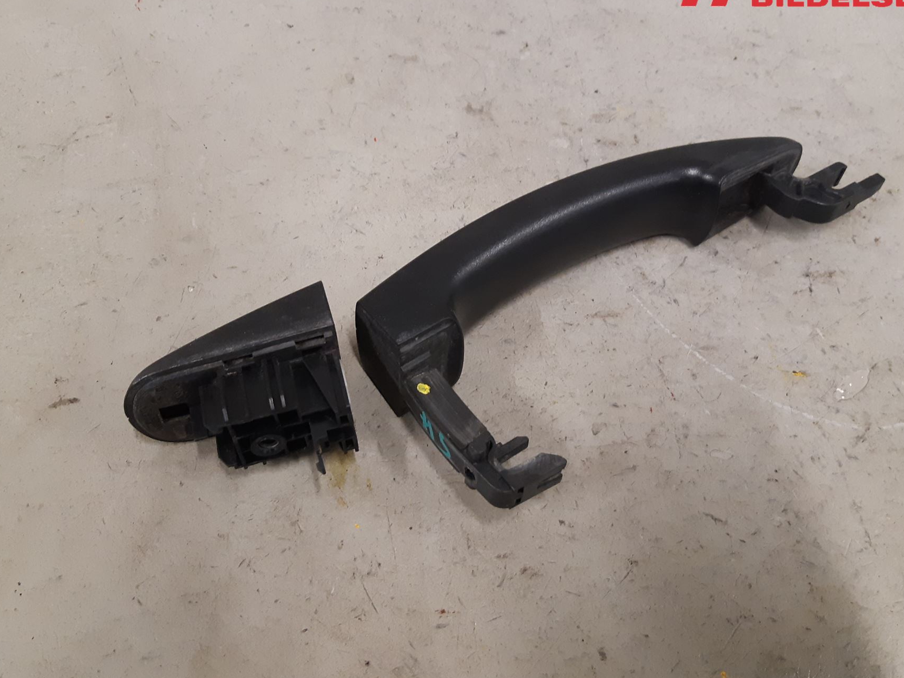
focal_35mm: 31
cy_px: 322
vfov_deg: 45.4
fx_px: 809
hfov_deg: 58.3
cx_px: 465
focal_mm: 3.93
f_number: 1.7
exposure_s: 1/50
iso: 200
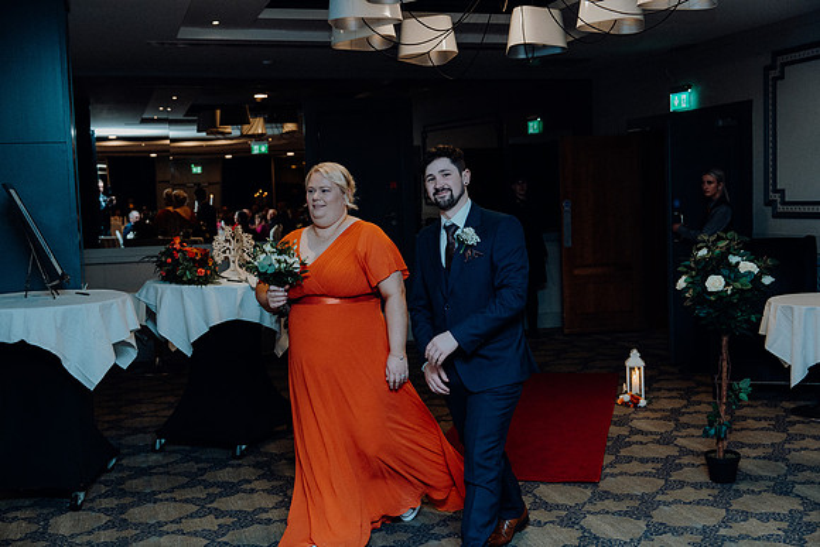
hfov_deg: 46.4
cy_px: 274
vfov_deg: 31.9
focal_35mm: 42
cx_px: 410
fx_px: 957
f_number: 3.5
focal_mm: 42
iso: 2500
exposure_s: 1/160
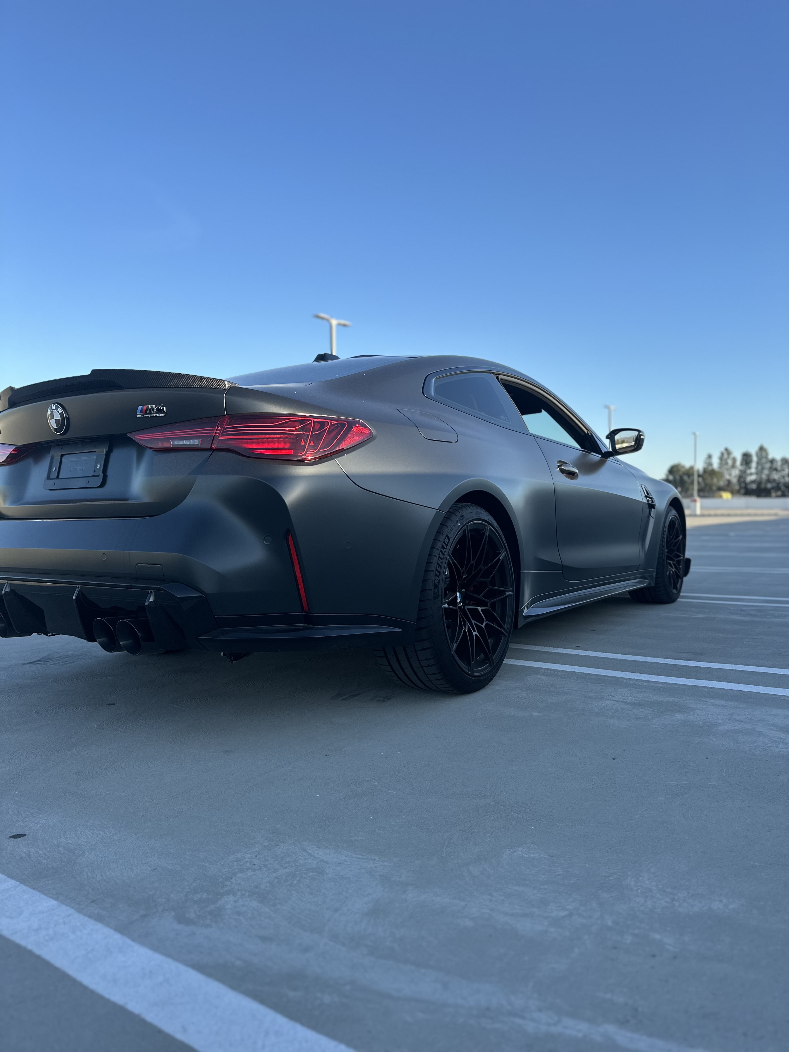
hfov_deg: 56.8
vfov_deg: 71.6
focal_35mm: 24
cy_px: 526
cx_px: 394
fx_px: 729
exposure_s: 1/1495
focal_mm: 6.86
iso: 80
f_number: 1.78
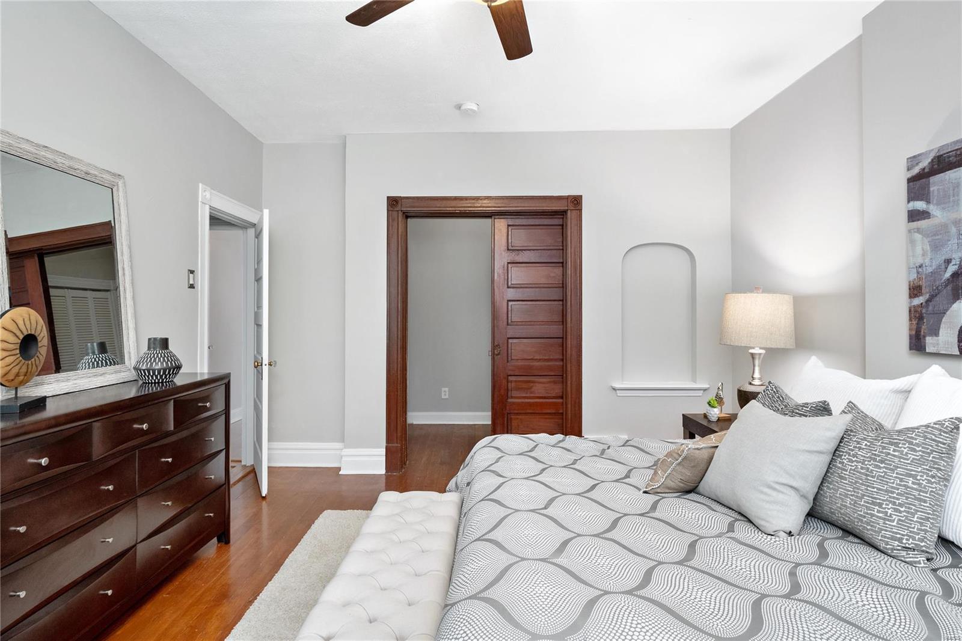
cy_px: 320
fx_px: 481
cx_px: 481
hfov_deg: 90.0
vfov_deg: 67.4
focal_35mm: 18
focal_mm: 9
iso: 400
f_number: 6.3
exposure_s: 1/4
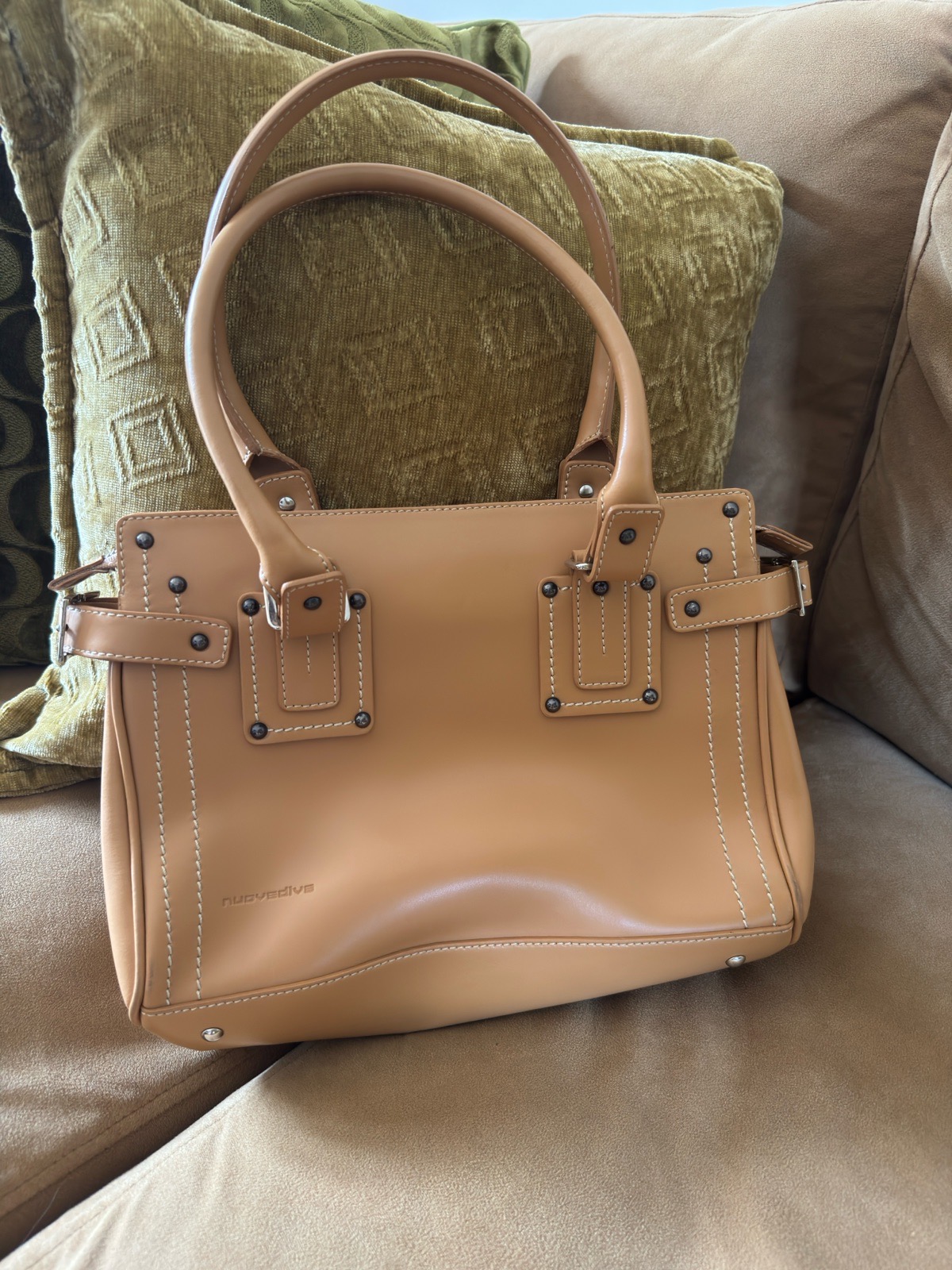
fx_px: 880
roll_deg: -4.5
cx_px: 476
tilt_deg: -29.8
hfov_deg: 56.8
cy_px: 635
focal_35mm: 24
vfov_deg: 71.6
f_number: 1.78
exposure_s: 1/60
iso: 320
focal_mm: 6.76
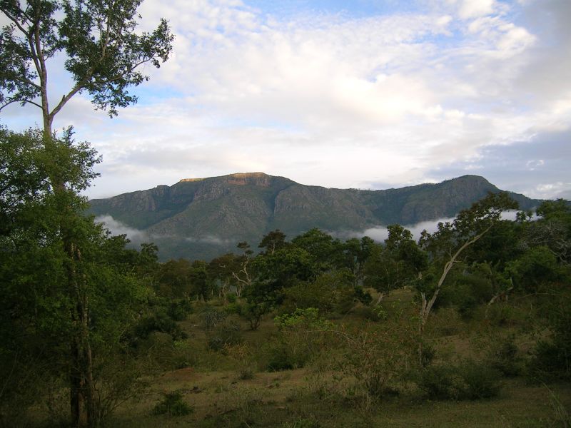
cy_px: 214
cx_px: 286
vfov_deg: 40.7
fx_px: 577
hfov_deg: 52.6
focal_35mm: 35
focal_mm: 5.4
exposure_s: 1/204
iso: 50
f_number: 2.8
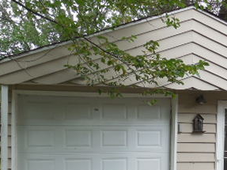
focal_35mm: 58
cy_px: 163
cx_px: 157
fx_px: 380
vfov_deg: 24.3
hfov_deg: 32.9
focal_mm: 4.6
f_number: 3.5
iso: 125
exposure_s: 1/200
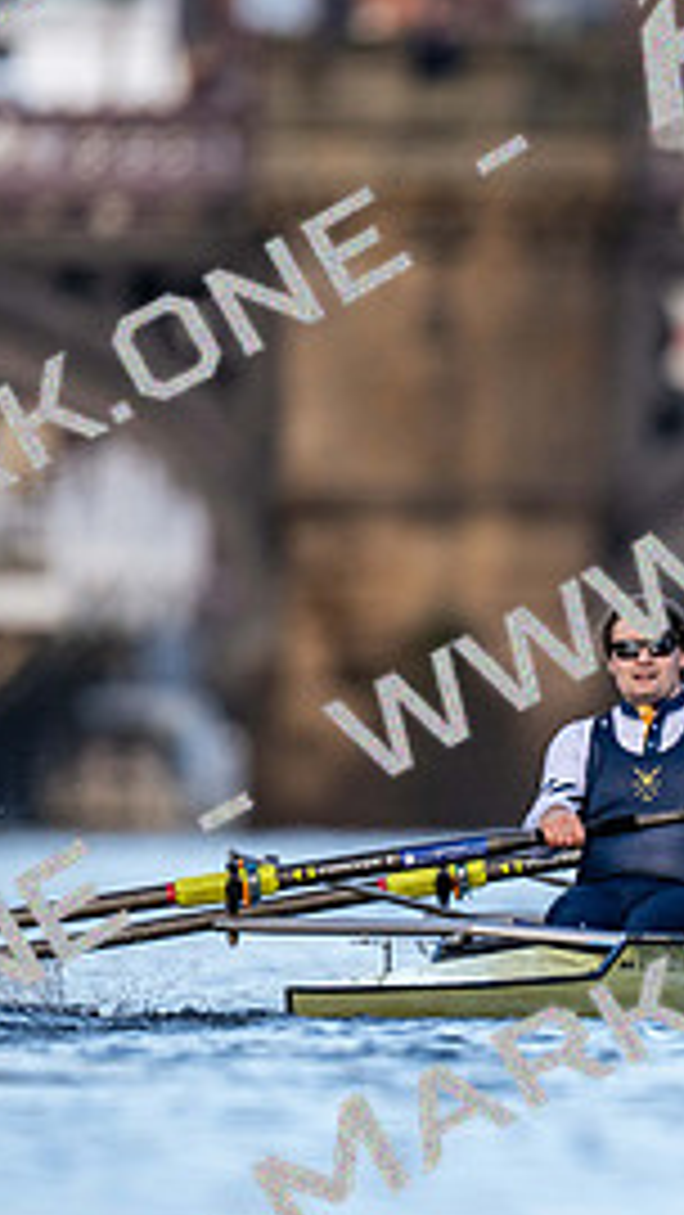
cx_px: 882
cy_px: 790
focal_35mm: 1352
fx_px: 43566
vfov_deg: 1.6
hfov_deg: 0.9
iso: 1000
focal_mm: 600
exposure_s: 1/2500
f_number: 4
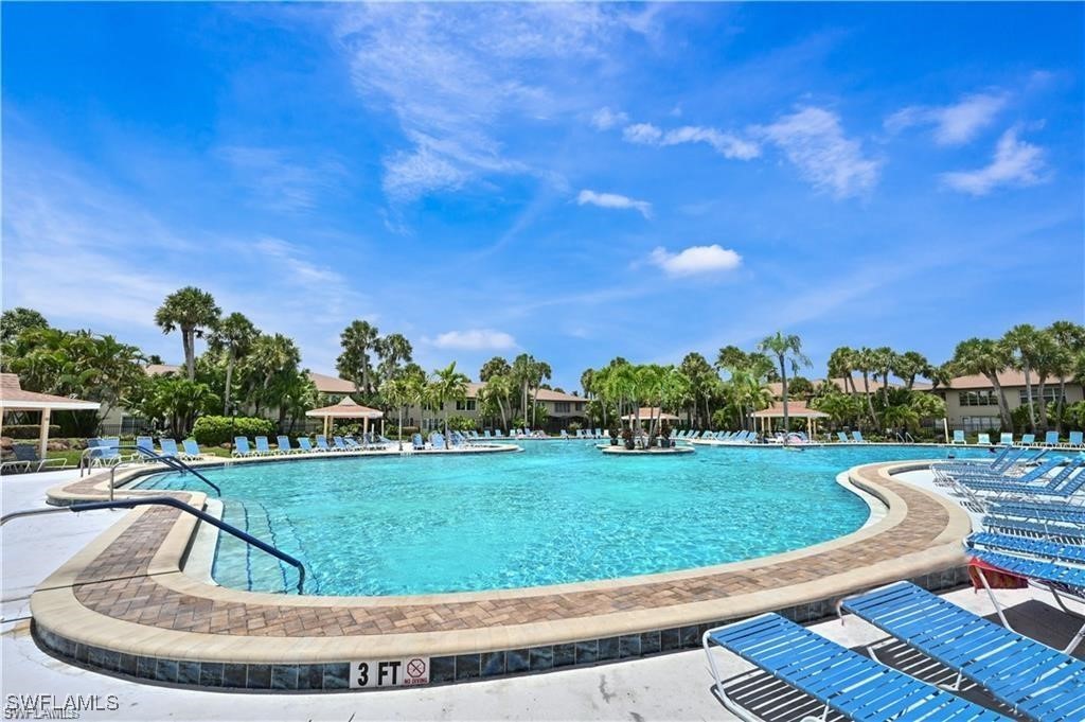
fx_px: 422
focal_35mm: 14
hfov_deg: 104.3
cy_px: 361
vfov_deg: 81.1
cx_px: 542
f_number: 11
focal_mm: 14
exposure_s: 1/400
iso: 200
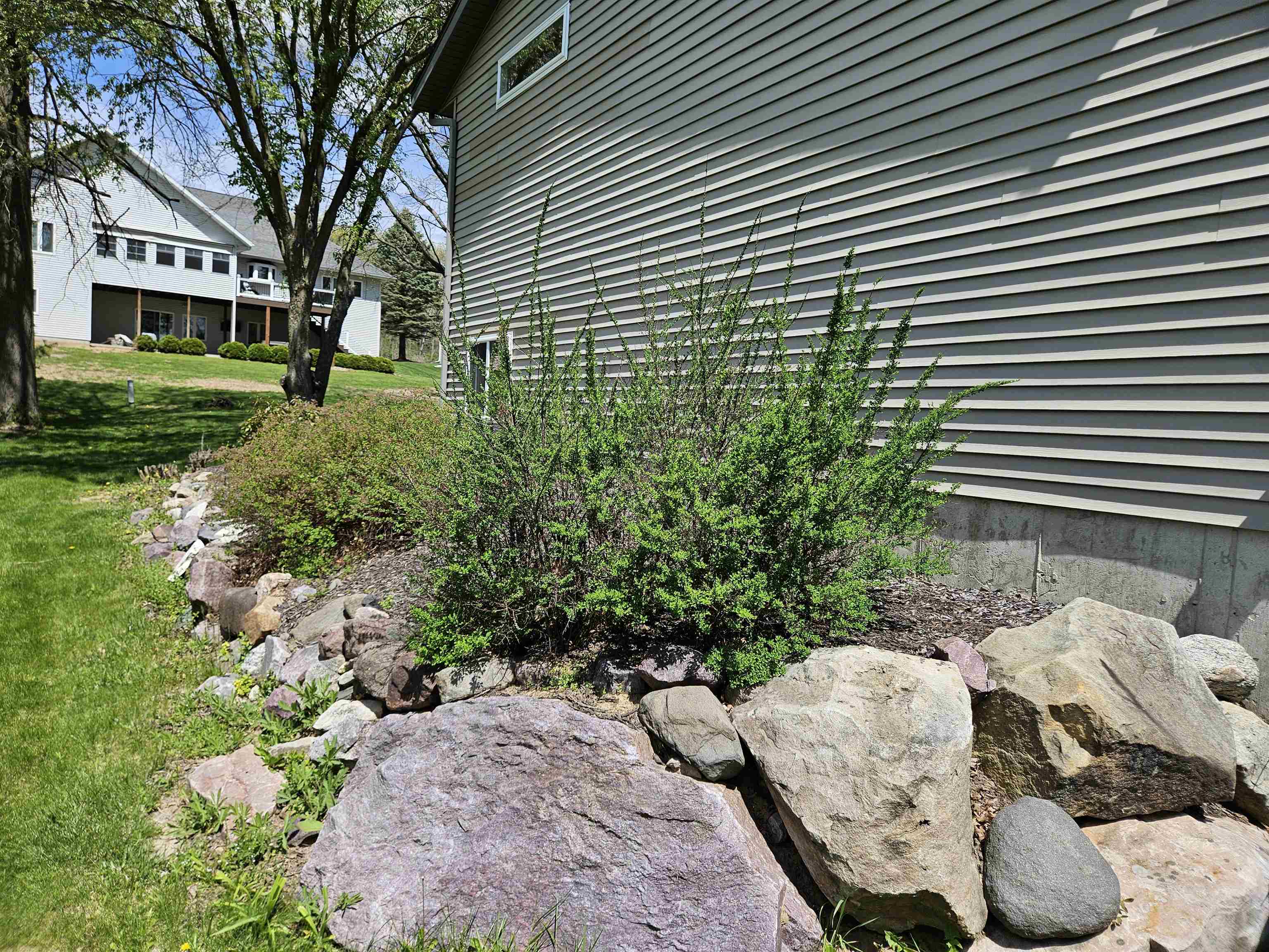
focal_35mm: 23
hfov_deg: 73.9
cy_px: 476
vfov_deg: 58.9
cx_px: 634
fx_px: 843
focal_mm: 5.4
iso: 25
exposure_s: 1/1718
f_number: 1.8
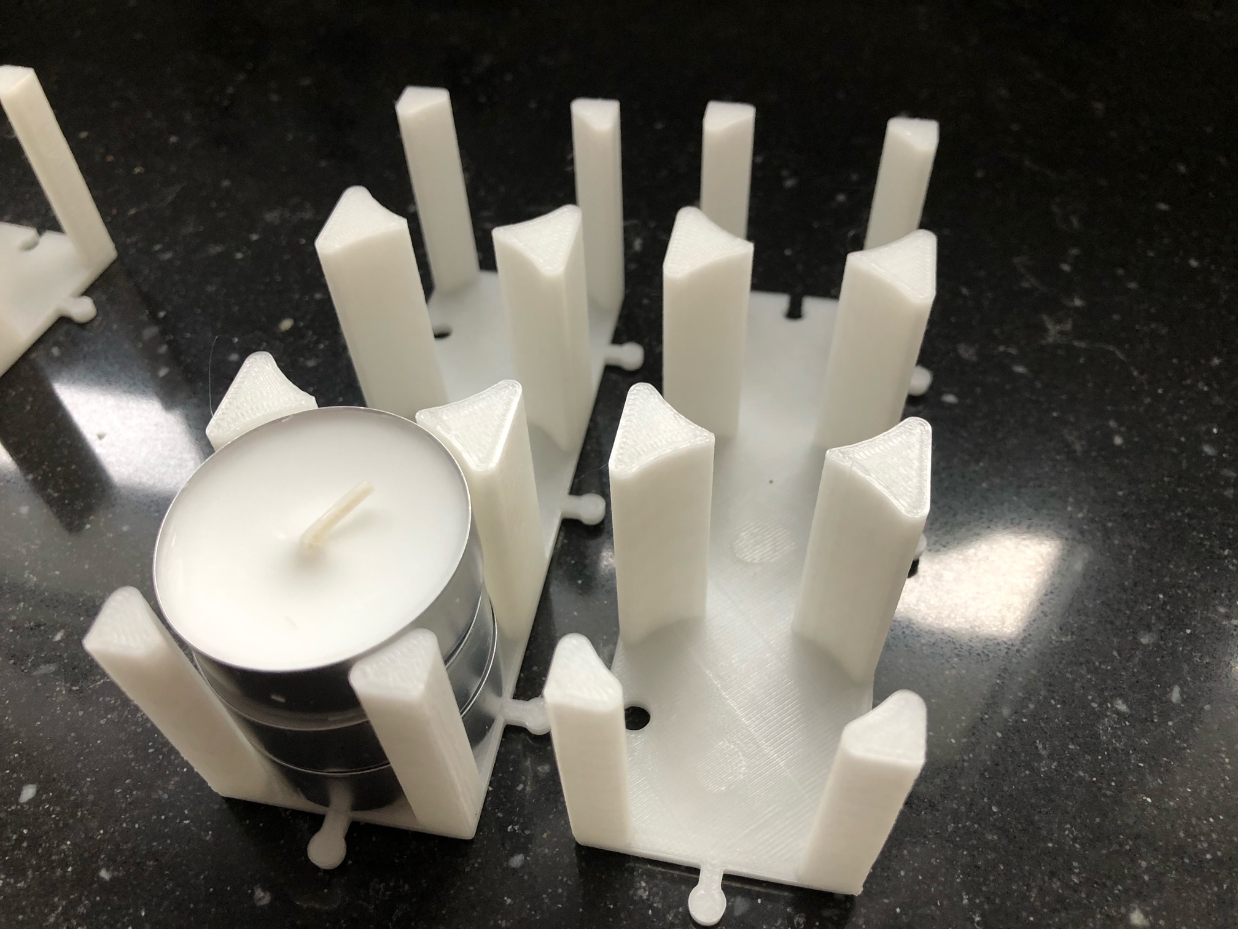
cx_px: 619
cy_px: 464
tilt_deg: -49.6
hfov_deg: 63.4
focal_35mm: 28
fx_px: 1001
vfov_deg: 49.7
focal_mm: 4
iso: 50
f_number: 1.8
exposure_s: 1/15
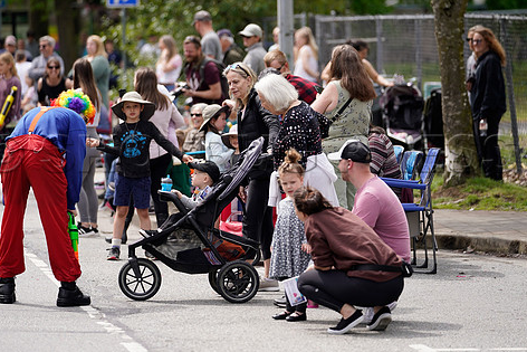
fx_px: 3133
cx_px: 256
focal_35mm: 214
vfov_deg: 6.4
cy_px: 142
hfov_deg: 9.6
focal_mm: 174
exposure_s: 1/400
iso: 160
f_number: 2.8
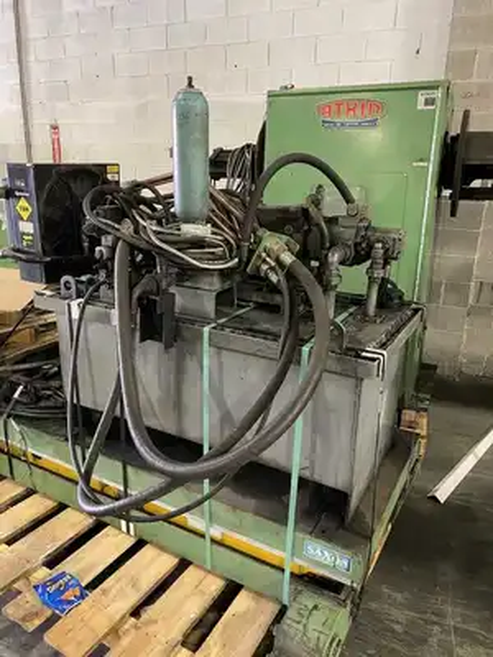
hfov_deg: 53.1
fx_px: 494
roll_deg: -1.7
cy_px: 328
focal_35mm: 26
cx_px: 246
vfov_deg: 67.3
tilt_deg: -17.2
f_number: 1.8
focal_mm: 4.25
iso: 500
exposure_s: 1/40
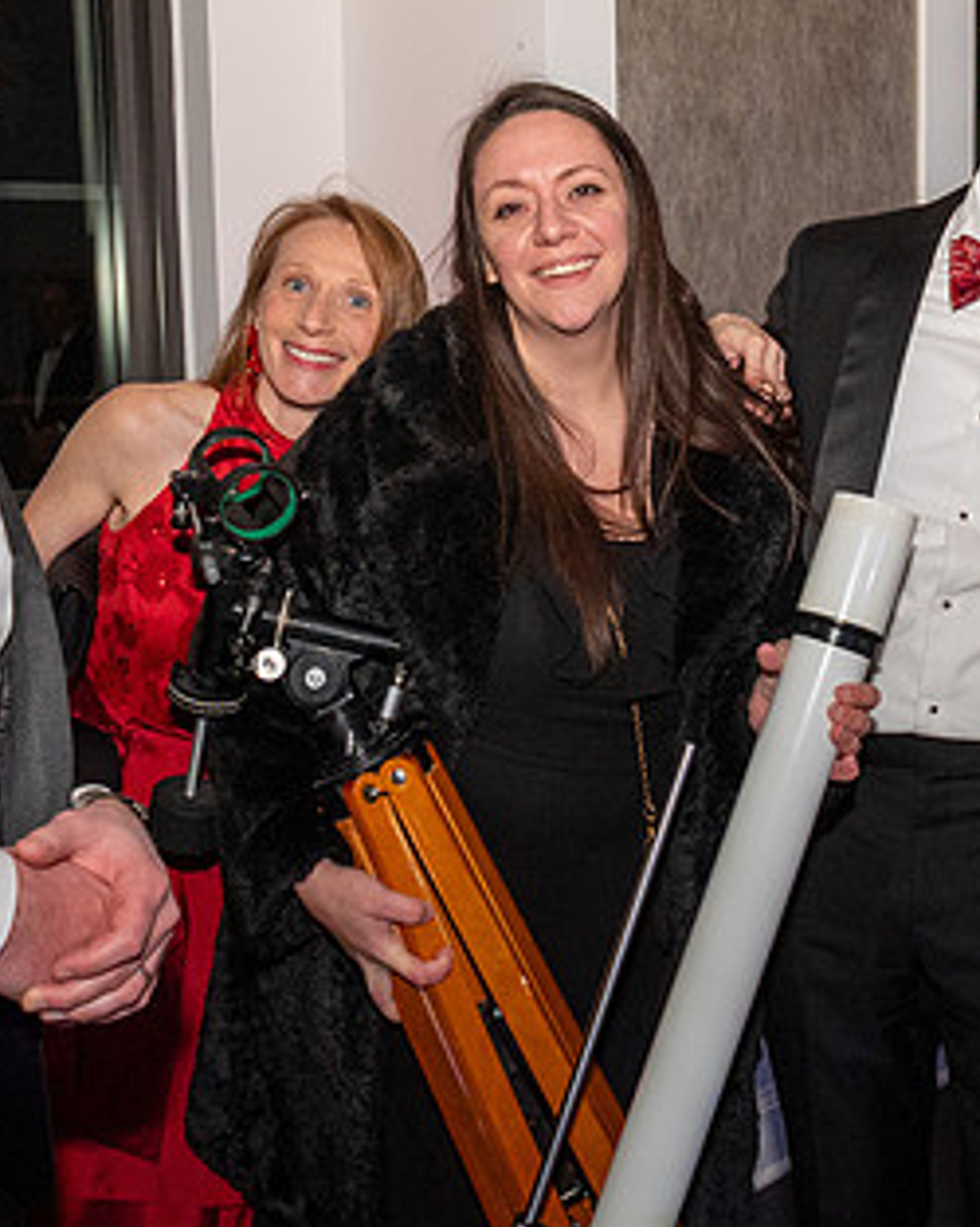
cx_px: 514
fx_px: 1706
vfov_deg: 39.5
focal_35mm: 47
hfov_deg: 32.1
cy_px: 566
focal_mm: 18
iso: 2000
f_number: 8
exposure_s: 1/125
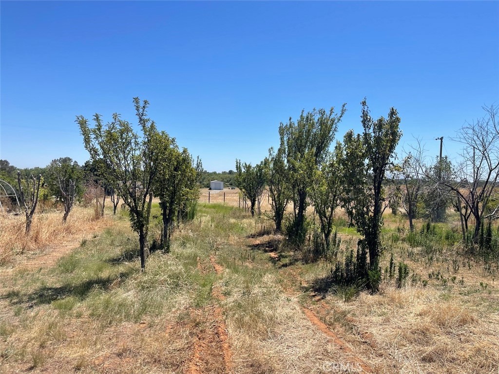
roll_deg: +4.1
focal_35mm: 25
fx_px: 360
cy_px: 187
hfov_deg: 69.4
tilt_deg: +1.7
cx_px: 250
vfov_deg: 54.9
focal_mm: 5.1
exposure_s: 1/3922
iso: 32
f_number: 1.6
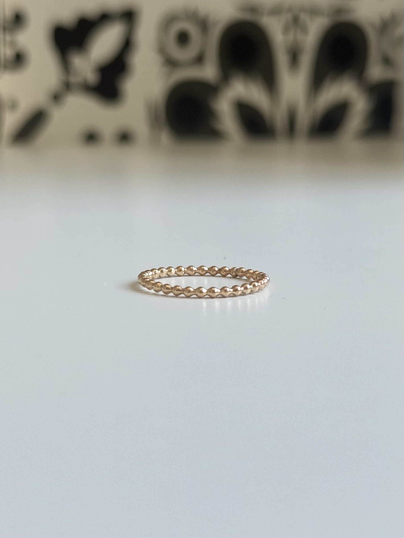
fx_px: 747
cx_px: 202
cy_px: 269
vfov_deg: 39.7
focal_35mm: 48
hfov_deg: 30.3
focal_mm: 6.76
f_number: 1.78
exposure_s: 1/254
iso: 64
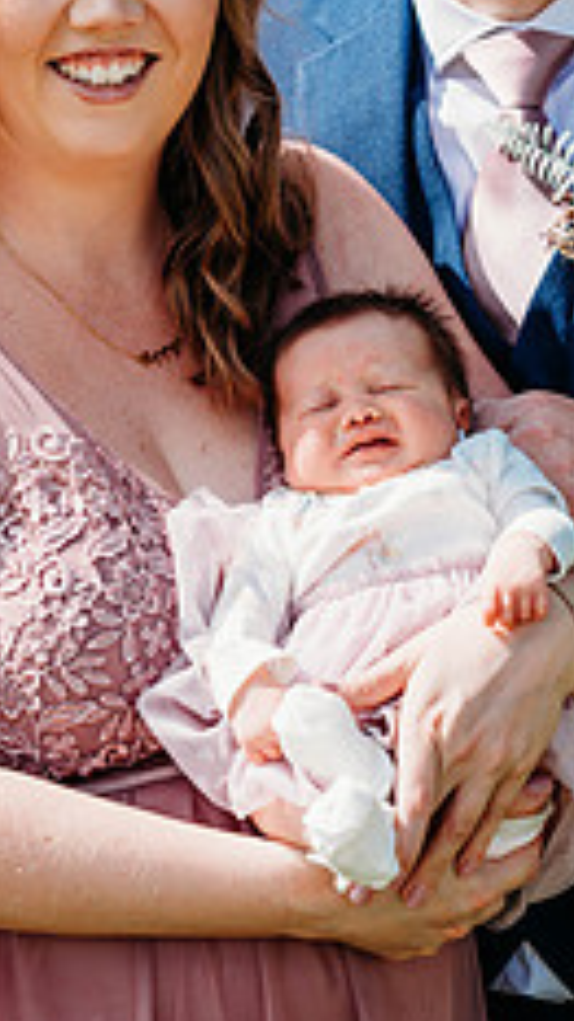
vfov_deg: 12.5
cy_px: 386
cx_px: 361
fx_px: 4656
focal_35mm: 172
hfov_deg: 7.1
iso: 100
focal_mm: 85
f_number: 4
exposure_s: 1/1250
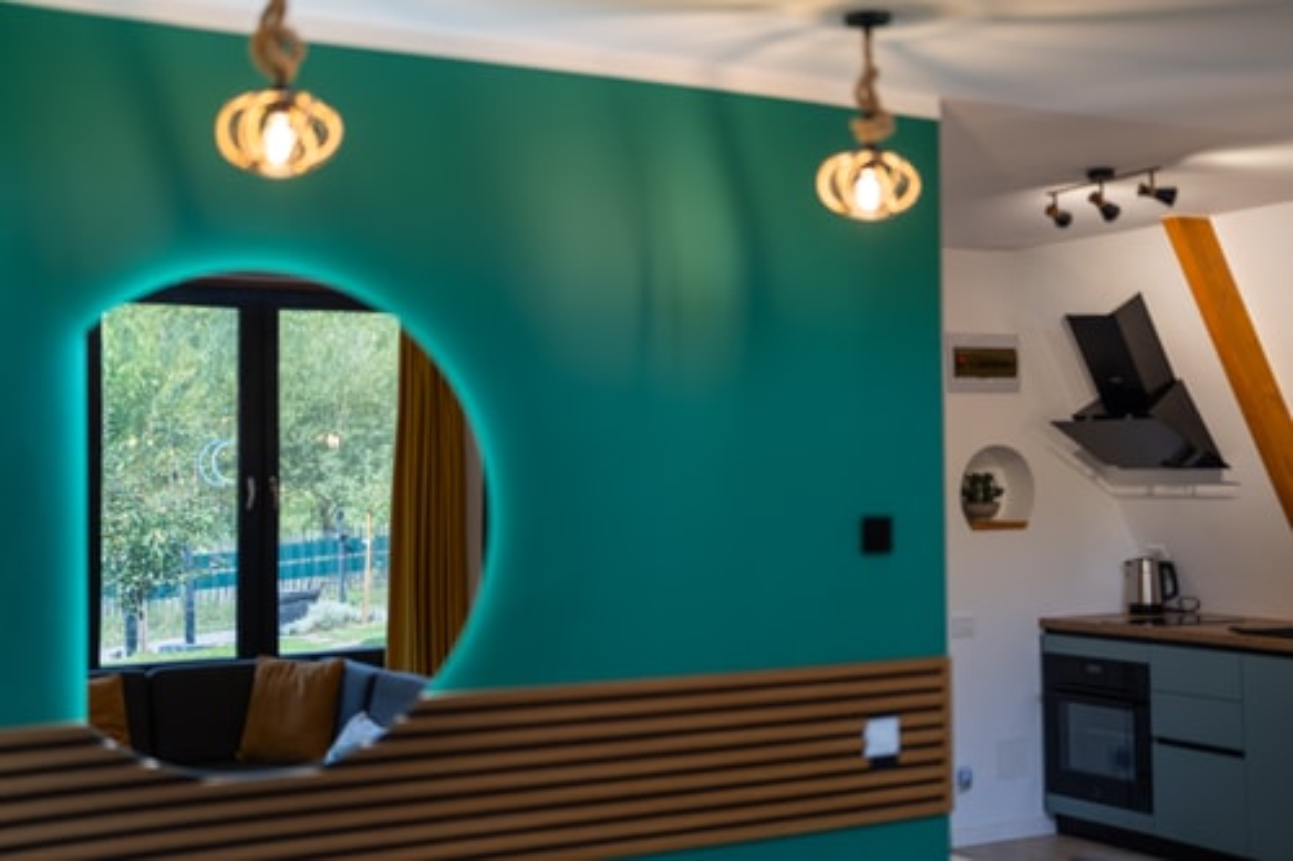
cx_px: 646
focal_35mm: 50
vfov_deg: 27.0
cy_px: 430
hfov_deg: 39.6
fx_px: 1795
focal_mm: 50
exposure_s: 1/400
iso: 100
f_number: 1.4
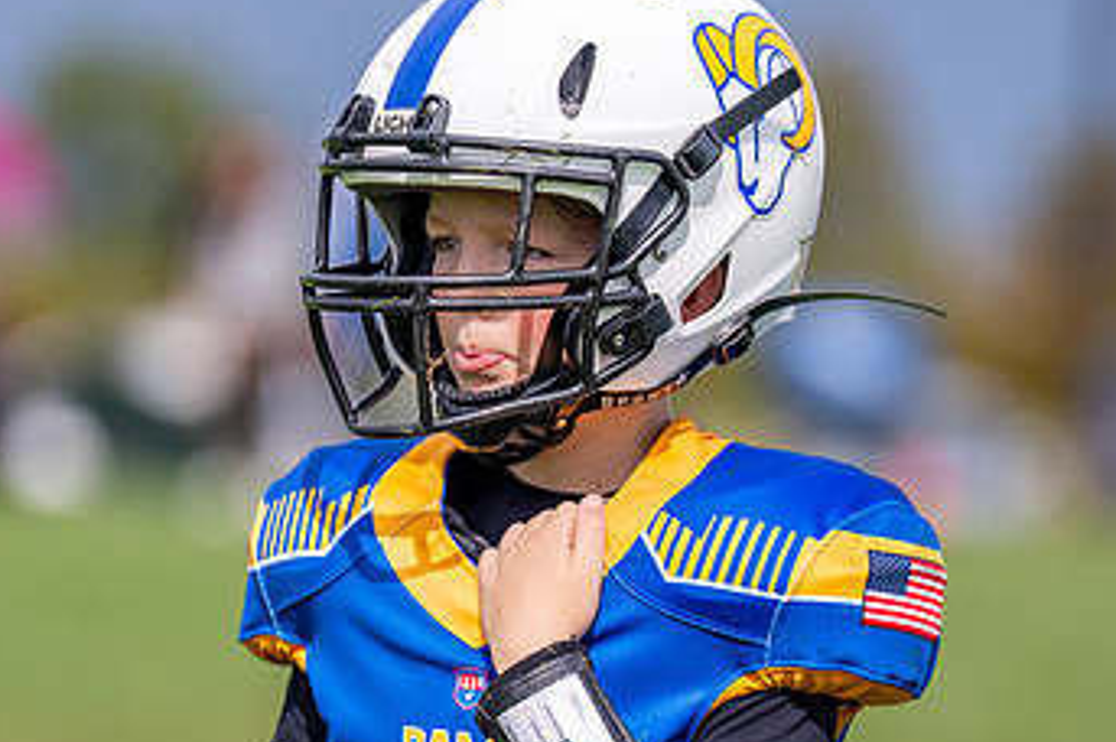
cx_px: 504
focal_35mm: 416
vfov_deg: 3.3
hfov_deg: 5.0
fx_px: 12883
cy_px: 589
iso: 250
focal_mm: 200
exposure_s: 1/6400
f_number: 2.8
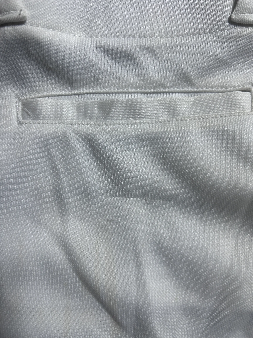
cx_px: 126
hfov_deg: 53.1
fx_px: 253
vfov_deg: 67.3
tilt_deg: -57.8
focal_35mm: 26
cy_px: 169
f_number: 1.5
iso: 125
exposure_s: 1/100
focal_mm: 5.7
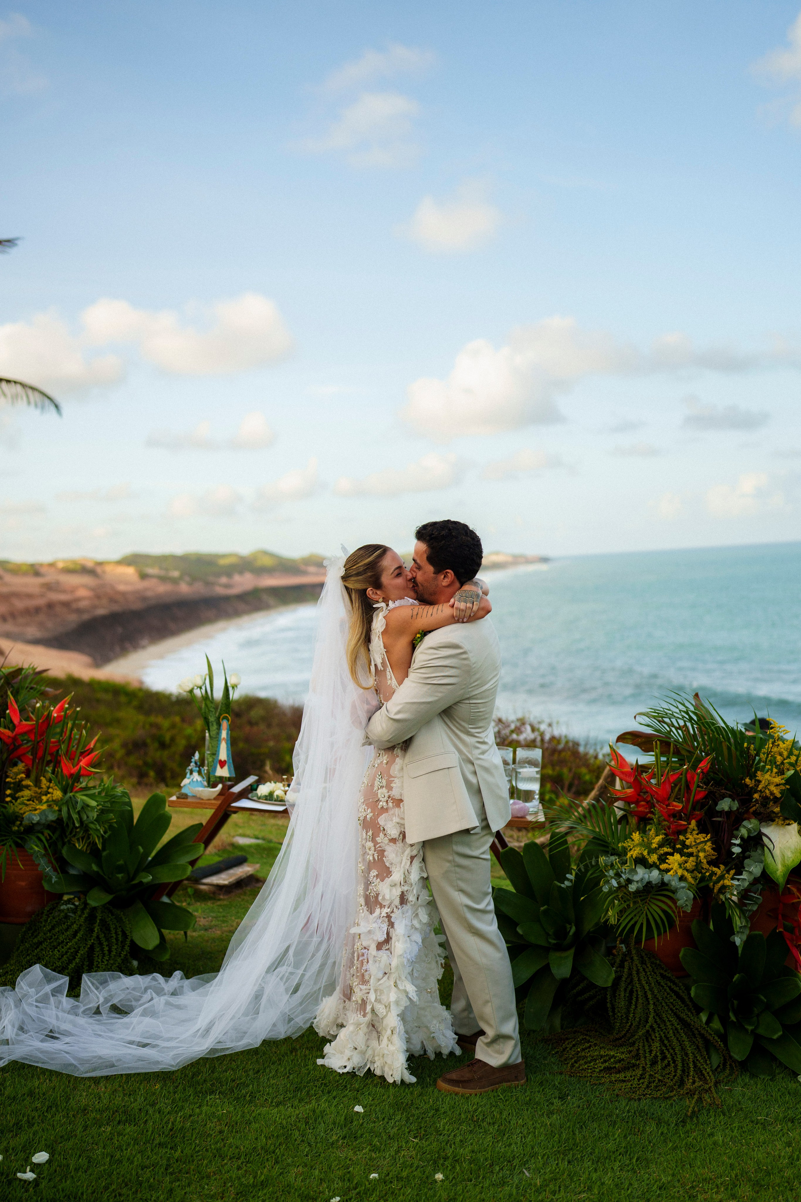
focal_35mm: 35
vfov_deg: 54.4
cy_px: 601
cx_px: 400
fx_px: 1168
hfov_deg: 37.9
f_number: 1.8
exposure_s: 1/2500
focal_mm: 35
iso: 160
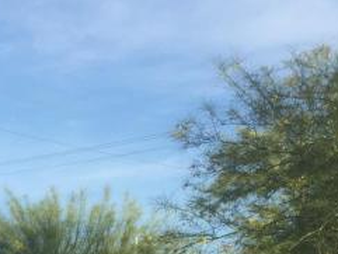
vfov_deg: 11.5
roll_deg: -1.1
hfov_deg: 15.0
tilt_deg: -0.6
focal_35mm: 123
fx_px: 1202
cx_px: -147
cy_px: 401
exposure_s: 1/1236
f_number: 2.2
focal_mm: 4.15
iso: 32
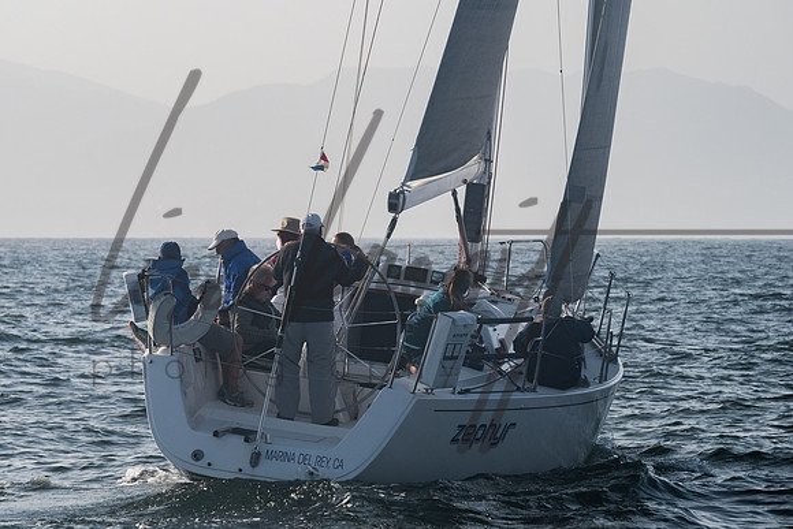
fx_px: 5007
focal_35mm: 227
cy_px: 246
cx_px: 338
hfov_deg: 9.1
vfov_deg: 6.0
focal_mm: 165
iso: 400
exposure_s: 1/800
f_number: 8
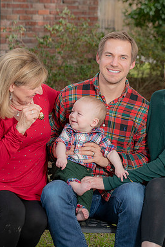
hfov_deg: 11.3
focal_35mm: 121
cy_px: 124
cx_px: 113
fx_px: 832
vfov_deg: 16.9
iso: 320
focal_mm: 80
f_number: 5.6
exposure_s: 1/200
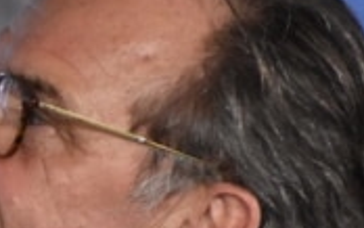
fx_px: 13629
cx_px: -130
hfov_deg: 1.5
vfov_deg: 1.0
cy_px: 326
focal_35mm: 1373
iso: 5600
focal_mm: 260
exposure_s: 1/400
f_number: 6.3
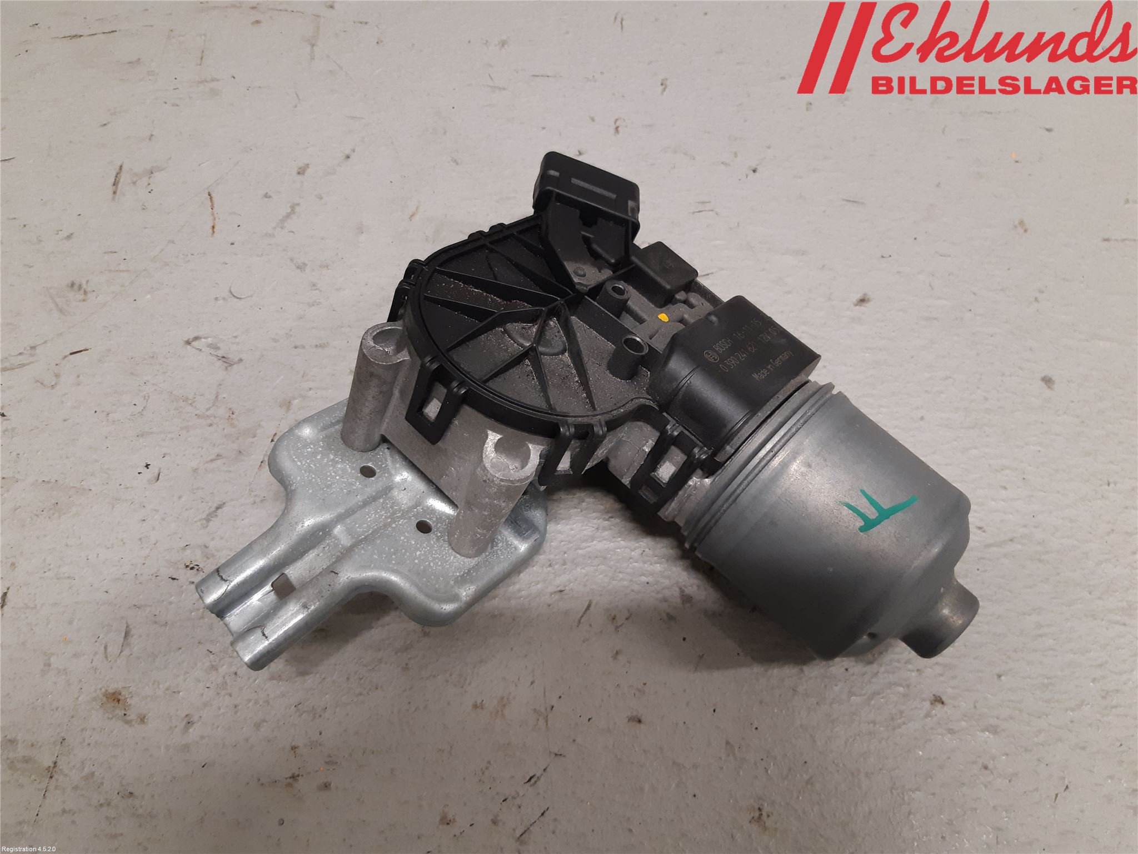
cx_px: 569
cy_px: 427
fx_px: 855
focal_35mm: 26
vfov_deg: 53.1
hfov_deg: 67.3
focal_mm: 3.93
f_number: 1.7
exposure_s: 1/50
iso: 160
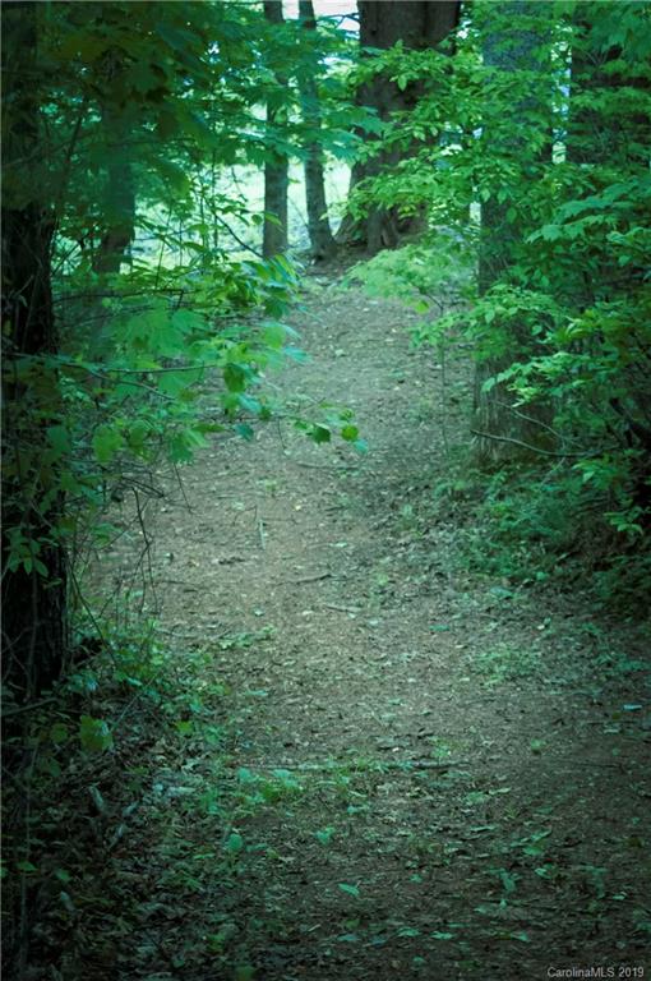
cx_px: 326
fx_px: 2856
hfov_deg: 13.0
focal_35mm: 105
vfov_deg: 19.5
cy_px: 490
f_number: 4.5
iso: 4000
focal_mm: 70
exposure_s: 1/200
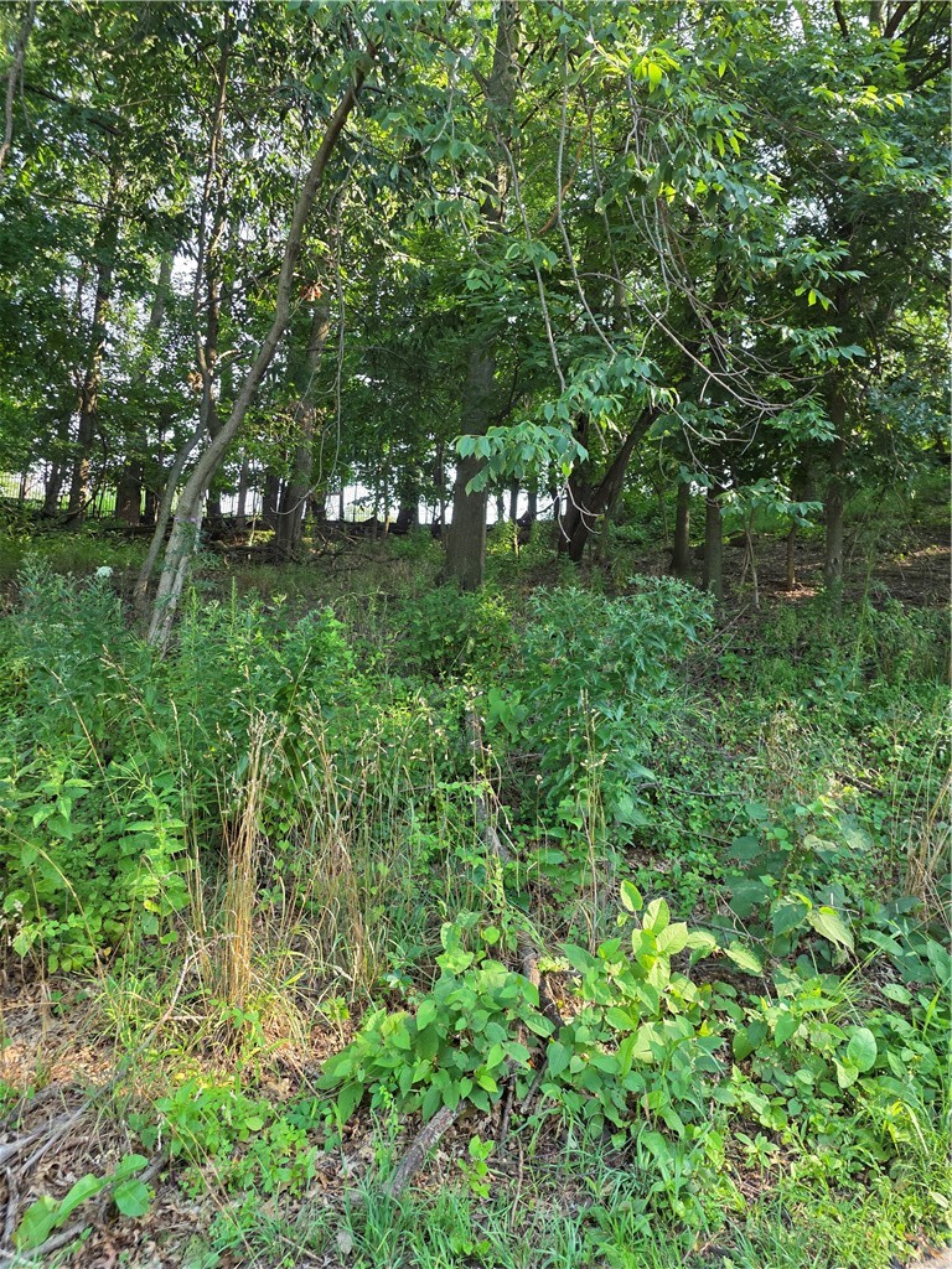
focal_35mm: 23
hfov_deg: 58.9
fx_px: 843
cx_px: 476
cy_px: 634
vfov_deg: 73.9
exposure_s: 1/180
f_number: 1.7
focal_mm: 6.3
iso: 100
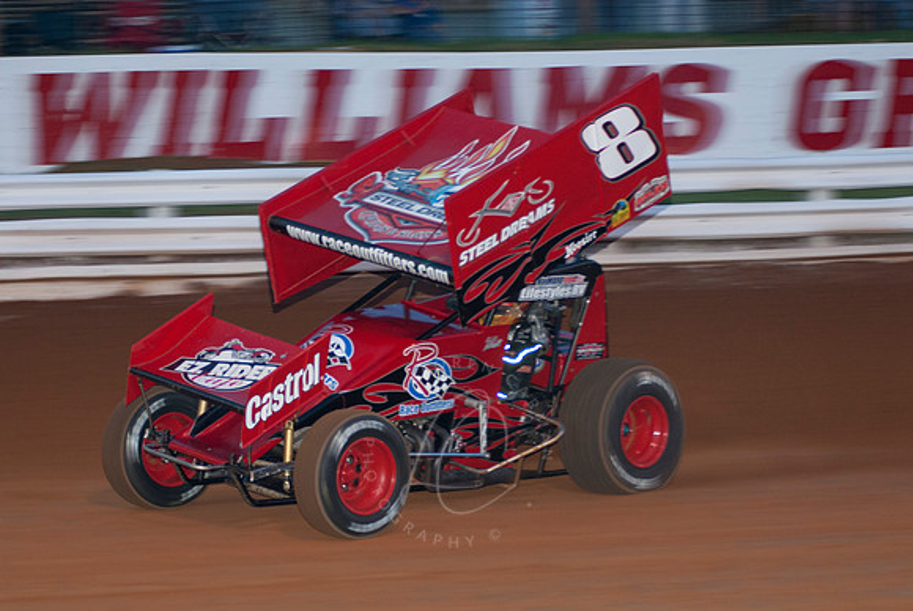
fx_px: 3618
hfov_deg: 14.4
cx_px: 456
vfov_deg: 9.7
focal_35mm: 142
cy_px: 306
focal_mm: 95
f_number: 3.2
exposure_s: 1/250
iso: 250
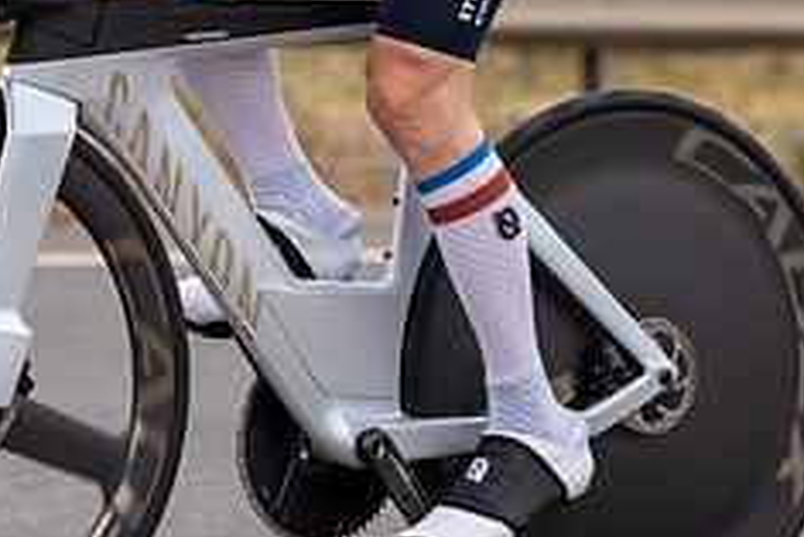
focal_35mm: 336
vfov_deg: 4.1
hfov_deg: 6.1
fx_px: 7508
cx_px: 255
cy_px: -76
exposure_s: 1/800
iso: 100
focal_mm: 97
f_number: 3.2
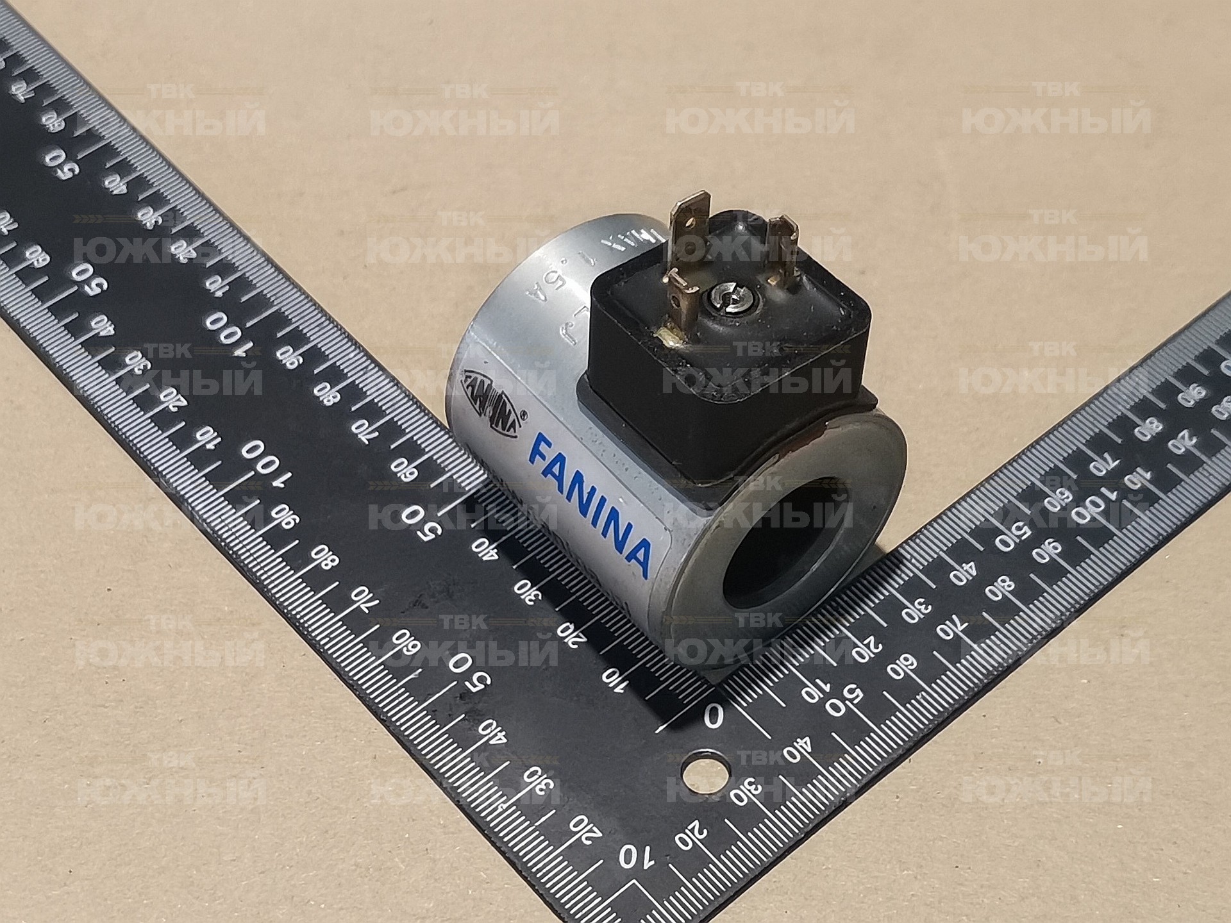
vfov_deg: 53.1
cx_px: 616
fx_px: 925
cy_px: 462
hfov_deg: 67.3
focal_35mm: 26
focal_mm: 4.66
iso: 320
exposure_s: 1/100
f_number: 1.4
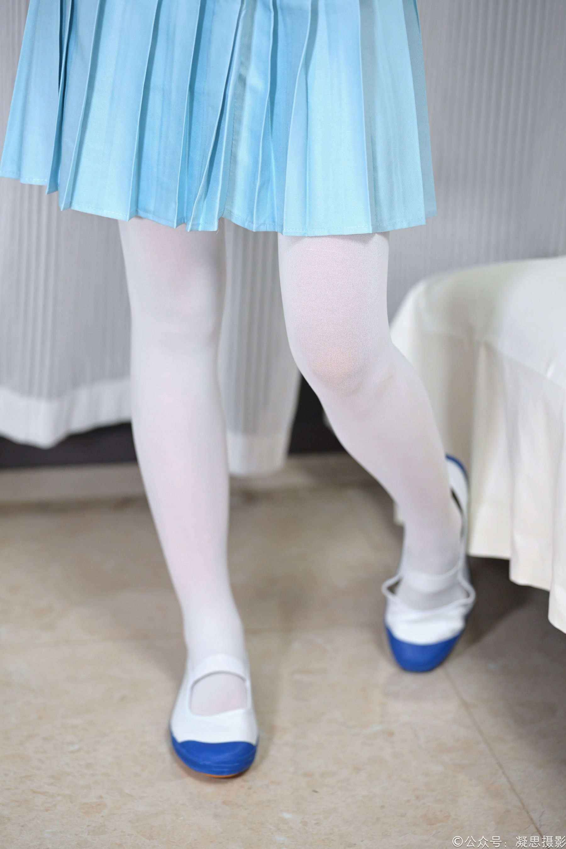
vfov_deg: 20.6
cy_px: 424
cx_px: 283
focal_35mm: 99
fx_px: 2335
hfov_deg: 13.8
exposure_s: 1/100
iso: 1250
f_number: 2.8
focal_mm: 99
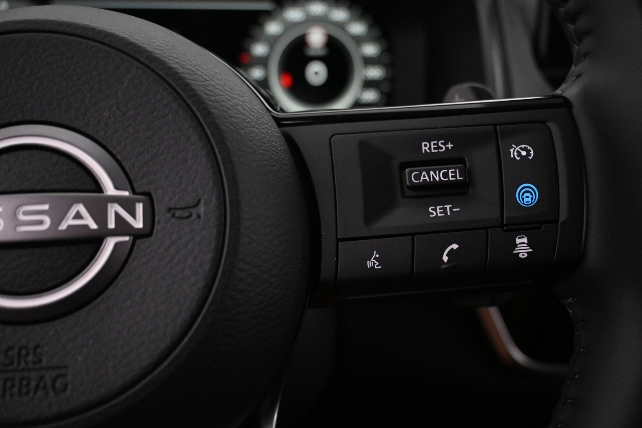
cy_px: 208
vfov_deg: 37.3
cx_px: 329
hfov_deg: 53.8
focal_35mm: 36
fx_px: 633
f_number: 4.2
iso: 4000
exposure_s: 1/60
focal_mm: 23
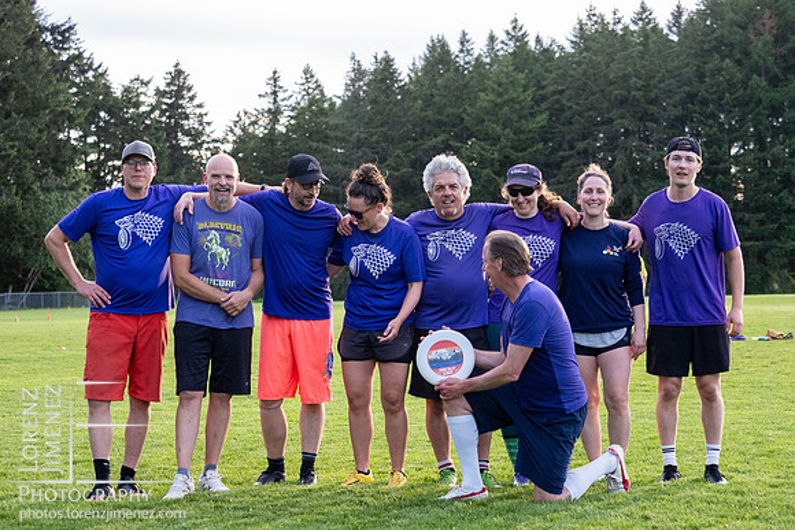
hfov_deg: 22.7
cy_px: 265
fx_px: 1979
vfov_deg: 15.3
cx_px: 367
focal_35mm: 90
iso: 1000
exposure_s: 1/1000
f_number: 2.8
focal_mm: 40
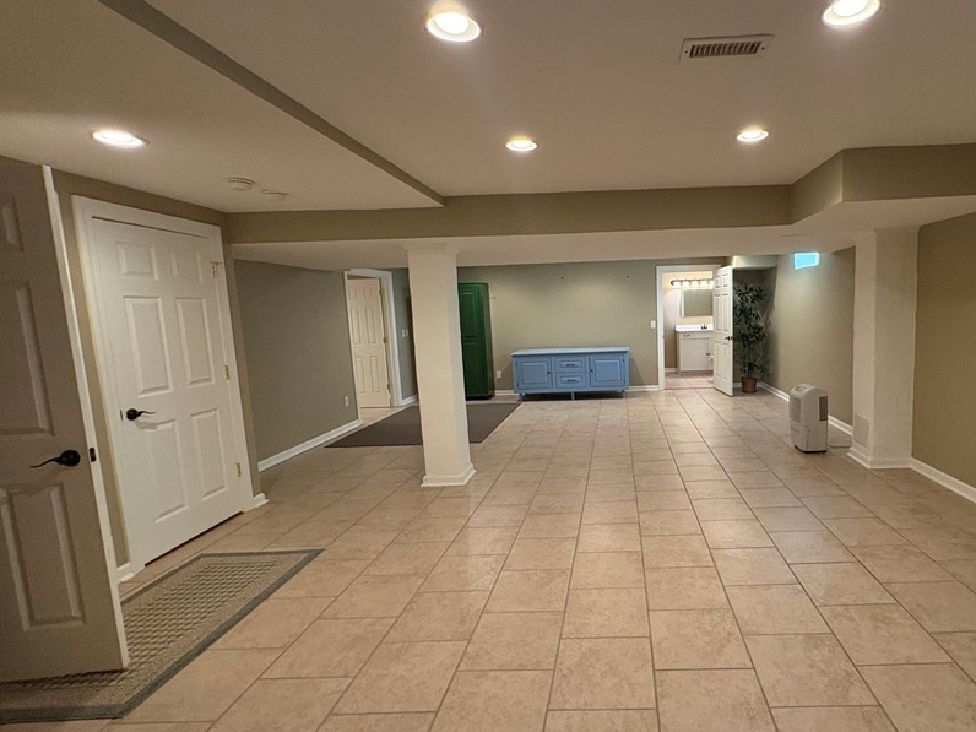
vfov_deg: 71.6
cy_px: 367
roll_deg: +1.8
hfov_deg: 85.9
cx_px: 614
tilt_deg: -6.1
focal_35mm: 18
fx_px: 508
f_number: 2.2
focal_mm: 2.22
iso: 400
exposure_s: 1/60
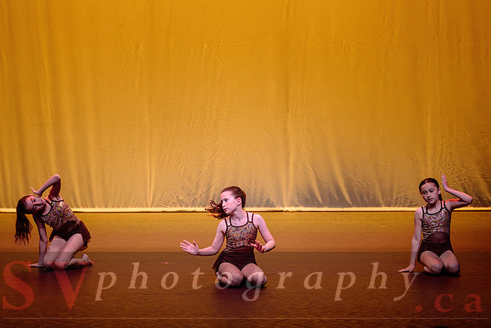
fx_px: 2097
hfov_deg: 13.4
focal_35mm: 154
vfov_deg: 8.9
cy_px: 141
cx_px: 246
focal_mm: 135
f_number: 2.8
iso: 1250
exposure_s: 1/400
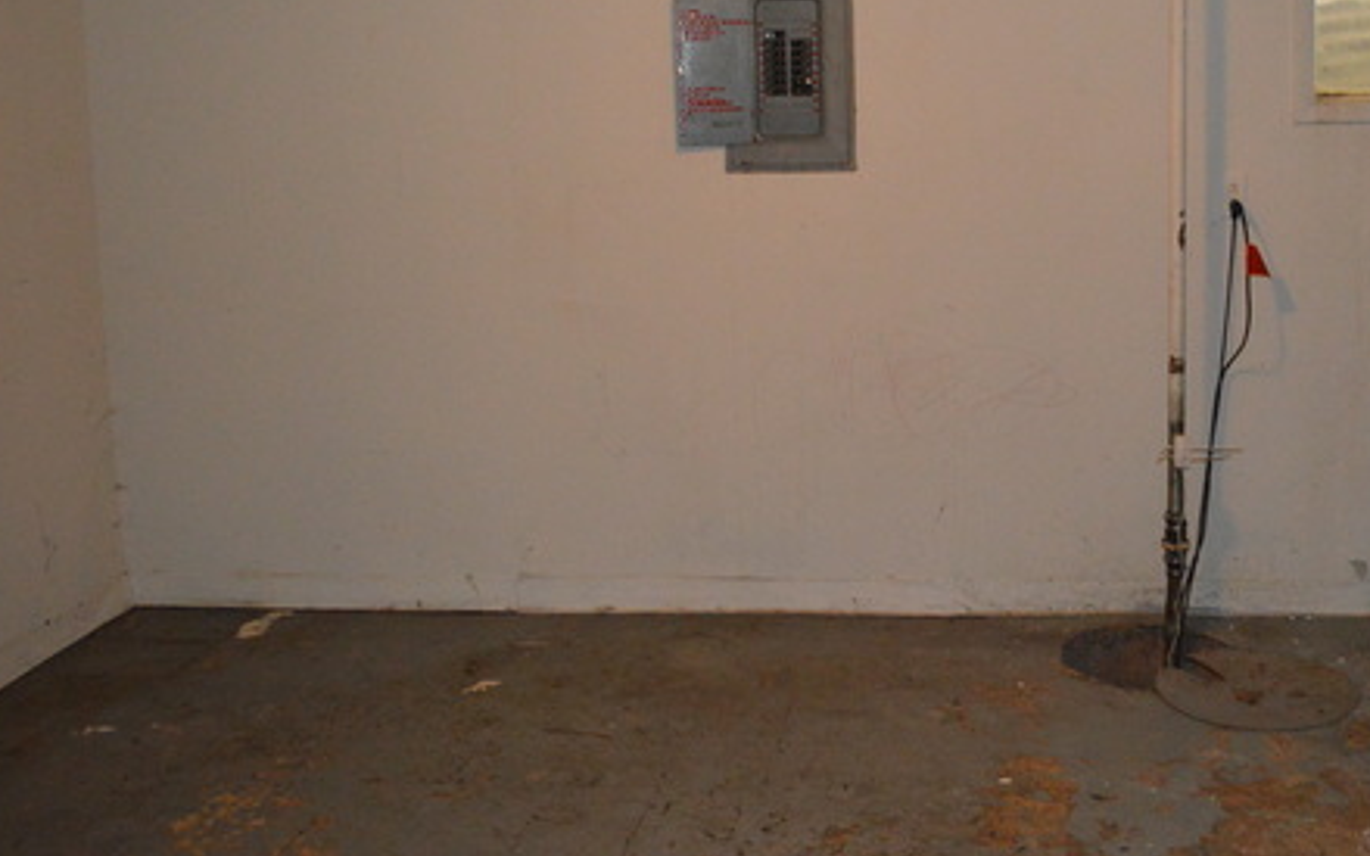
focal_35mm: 40
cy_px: 274
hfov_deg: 48.2
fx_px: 1493
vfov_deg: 31.7
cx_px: 950
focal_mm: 18
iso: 3200
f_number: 3.5
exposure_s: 1/60
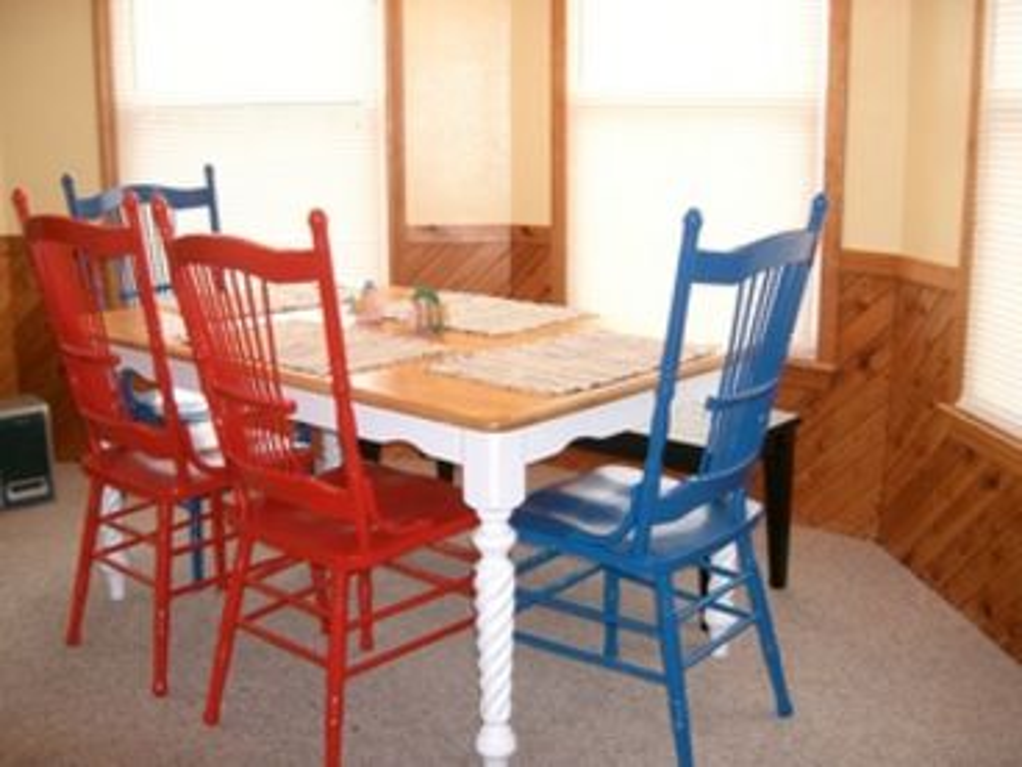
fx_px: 1151
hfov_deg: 47.9
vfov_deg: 36.8
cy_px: 384
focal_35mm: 39
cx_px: 511
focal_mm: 8
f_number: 2.8
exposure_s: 1/80
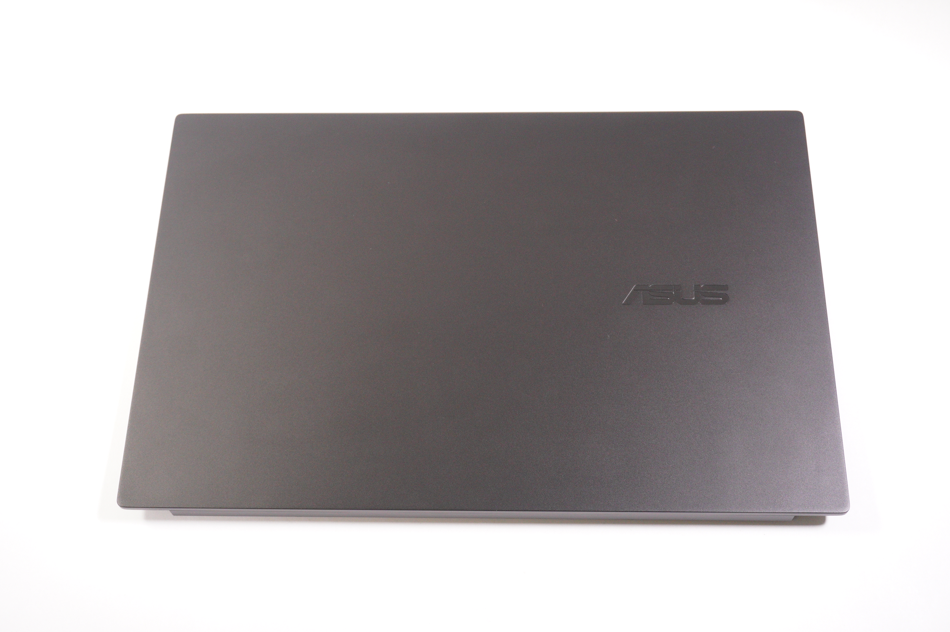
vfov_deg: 28.9
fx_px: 1226
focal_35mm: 46
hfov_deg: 42.4
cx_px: 475
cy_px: 316
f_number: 5.6
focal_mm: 31
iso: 2000
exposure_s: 1/200
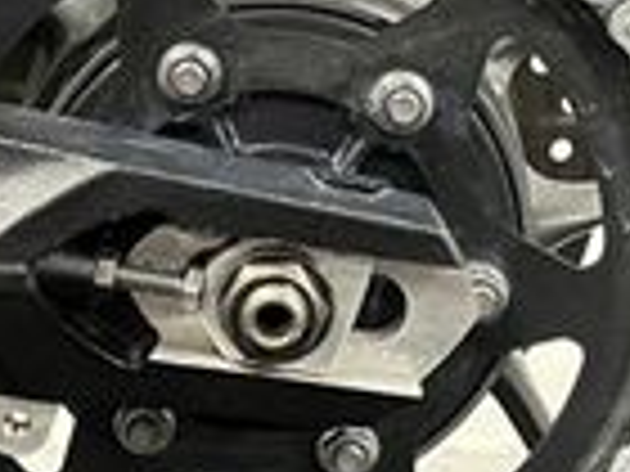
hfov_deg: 16.5
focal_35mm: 119
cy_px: 238
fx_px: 2166
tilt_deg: -9.8
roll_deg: -0.1
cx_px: 238
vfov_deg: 12.5
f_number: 1.6
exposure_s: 1/33
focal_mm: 5.1
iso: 400
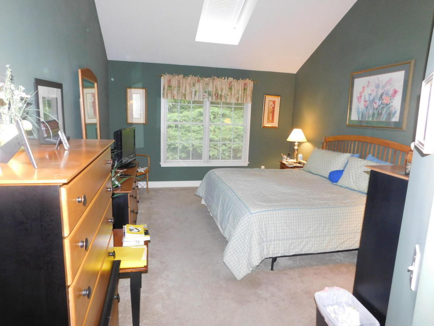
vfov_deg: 58.9
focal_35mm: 23
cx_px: 217
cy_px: 163
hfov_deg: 73.9
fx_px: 288
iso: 280
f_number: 3
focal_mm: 4
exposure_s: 1/30
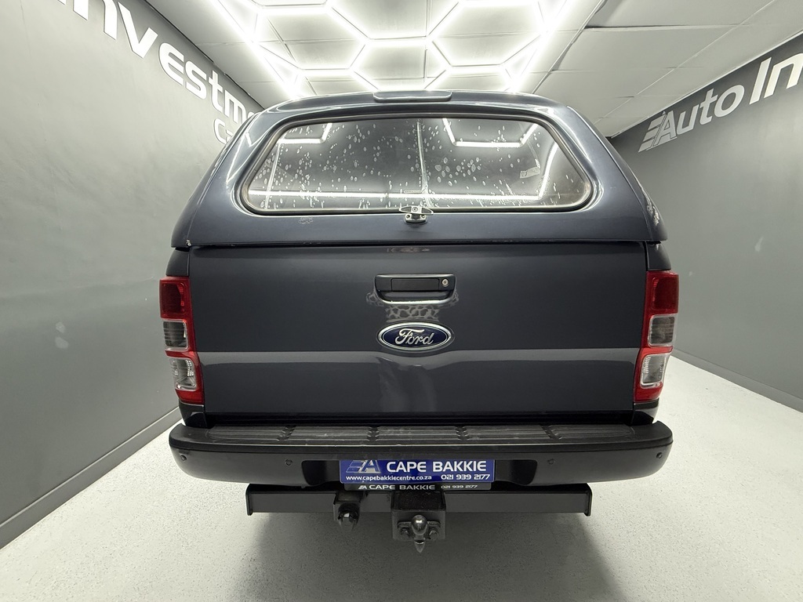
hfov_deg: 102.1
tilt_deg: -8.7
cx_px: 402
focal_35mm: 14
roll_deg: +1.8
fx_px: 325
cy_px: 301
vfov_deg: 85.7
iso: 500
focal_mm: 2.22
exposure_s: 1/50
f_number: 2.2
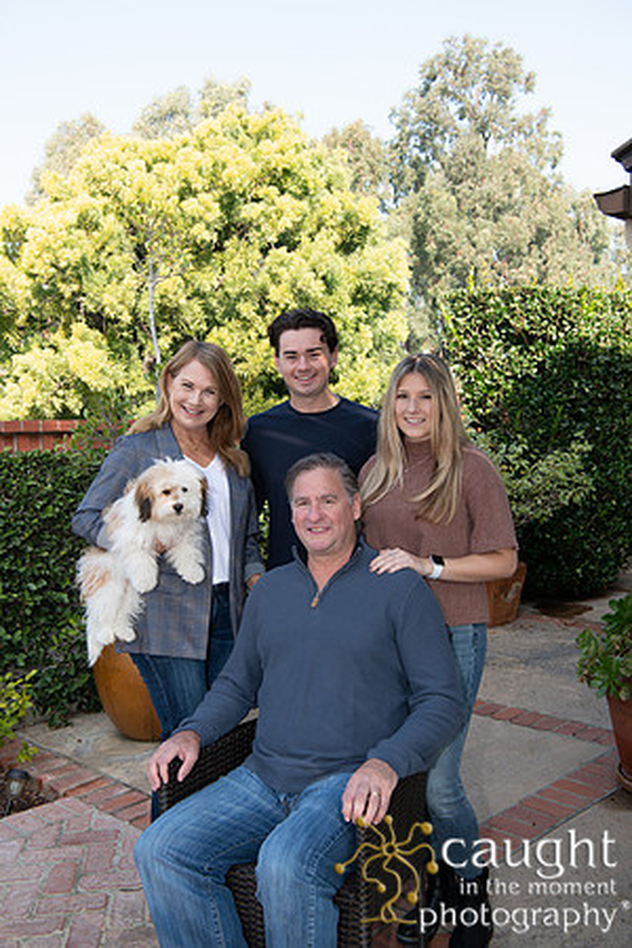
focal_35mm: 36
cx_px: 316
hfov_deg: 36.9
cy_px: 474
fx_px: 948
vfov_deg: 53.1
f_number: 8
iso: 250
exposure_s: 1/160
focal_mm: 36
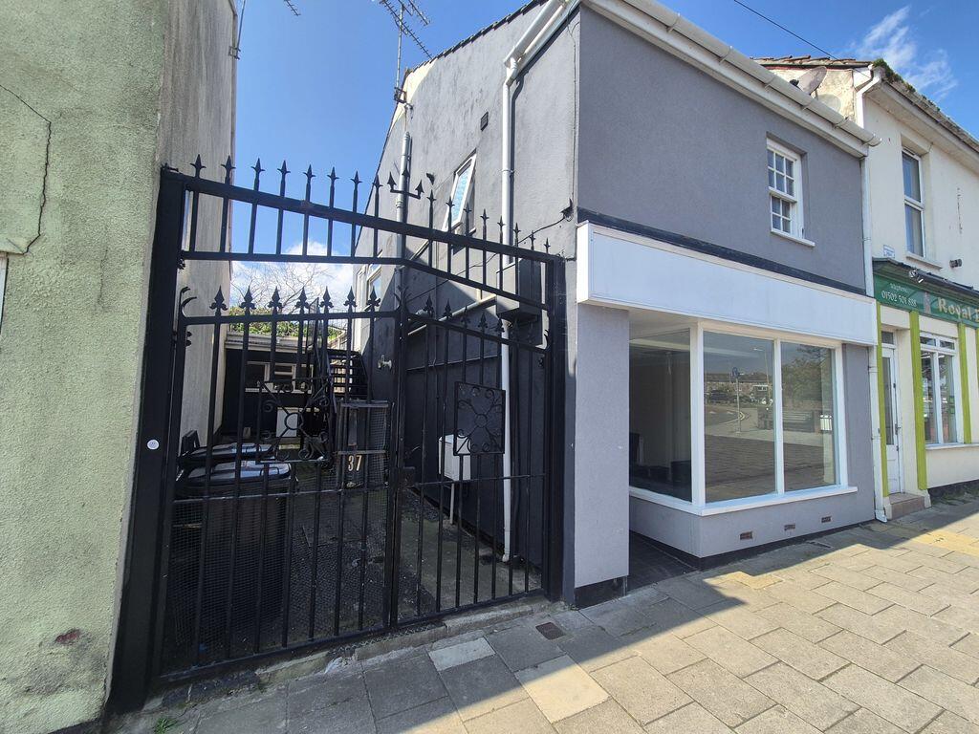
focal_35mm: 13
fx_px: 368
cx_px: 490
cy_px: 367
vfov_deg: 89.9
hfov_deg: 106.2
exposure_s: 1/1996
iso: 80
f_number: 2.2
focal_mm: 2.2
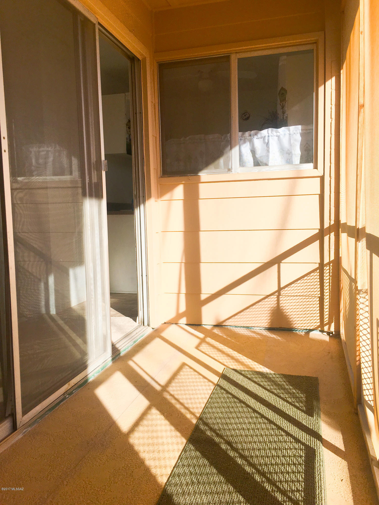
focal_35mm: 29
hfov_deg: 48.2
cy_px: 252
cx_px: 190
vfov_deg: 61.7
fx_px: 423
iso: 25
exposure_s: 1/377
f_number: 2.2
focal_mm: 4.15
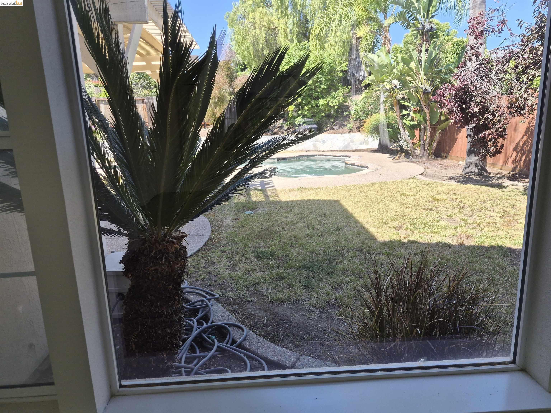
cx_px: 276
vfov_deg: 58.9
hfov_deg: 73.9
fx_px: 366
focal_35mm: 23
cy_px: 206
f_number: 1.8
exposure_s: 1/1652
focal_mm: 5.4
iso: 80
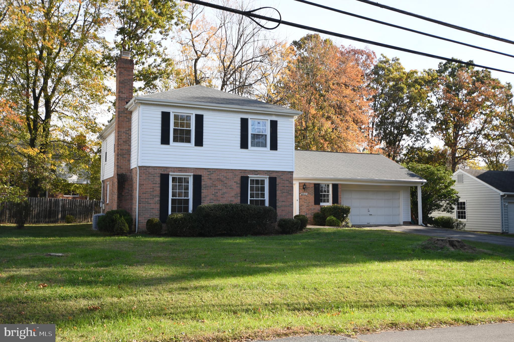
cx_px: 257
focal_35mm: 36
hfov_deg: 53.2
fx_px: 514
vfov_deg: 36.8
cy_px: 171
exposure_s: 1/100
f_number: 5
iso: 64
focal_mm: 24
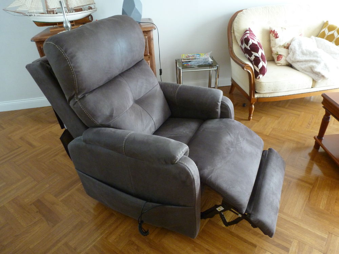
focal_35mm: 24
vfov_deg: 56.8
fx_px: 235
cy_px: 127
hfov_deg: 71.6
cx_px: 170
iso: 400
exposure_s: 1/5
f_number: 3.3
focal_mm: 4.3
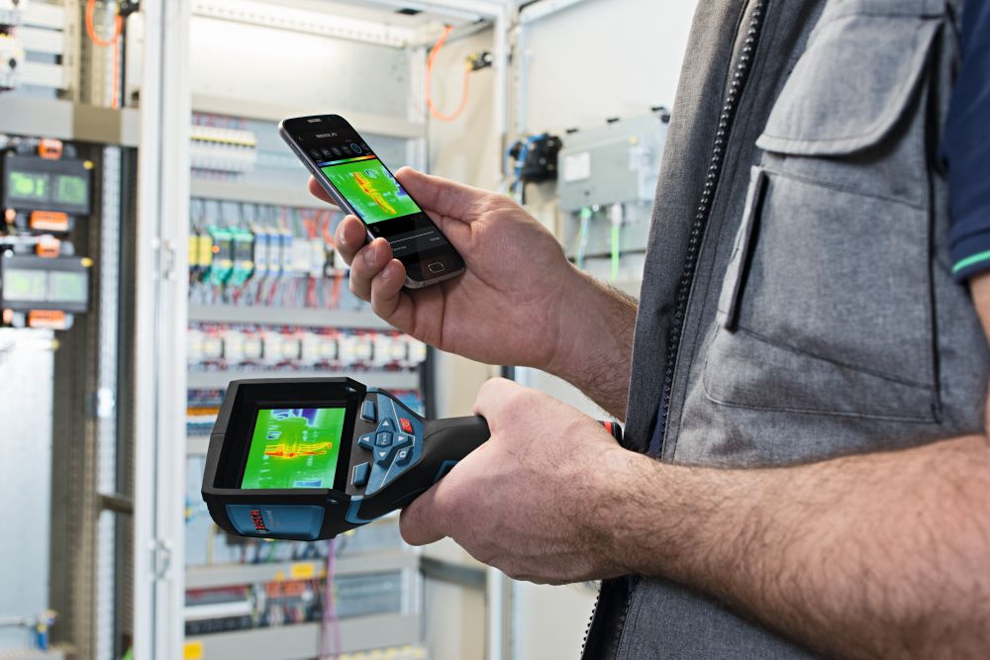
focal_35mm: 45
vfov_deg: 29.9
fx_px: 1238
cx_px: 495
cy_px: 330
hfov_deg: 43.6
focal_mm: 45
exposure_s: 1/25
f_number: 8
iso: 500
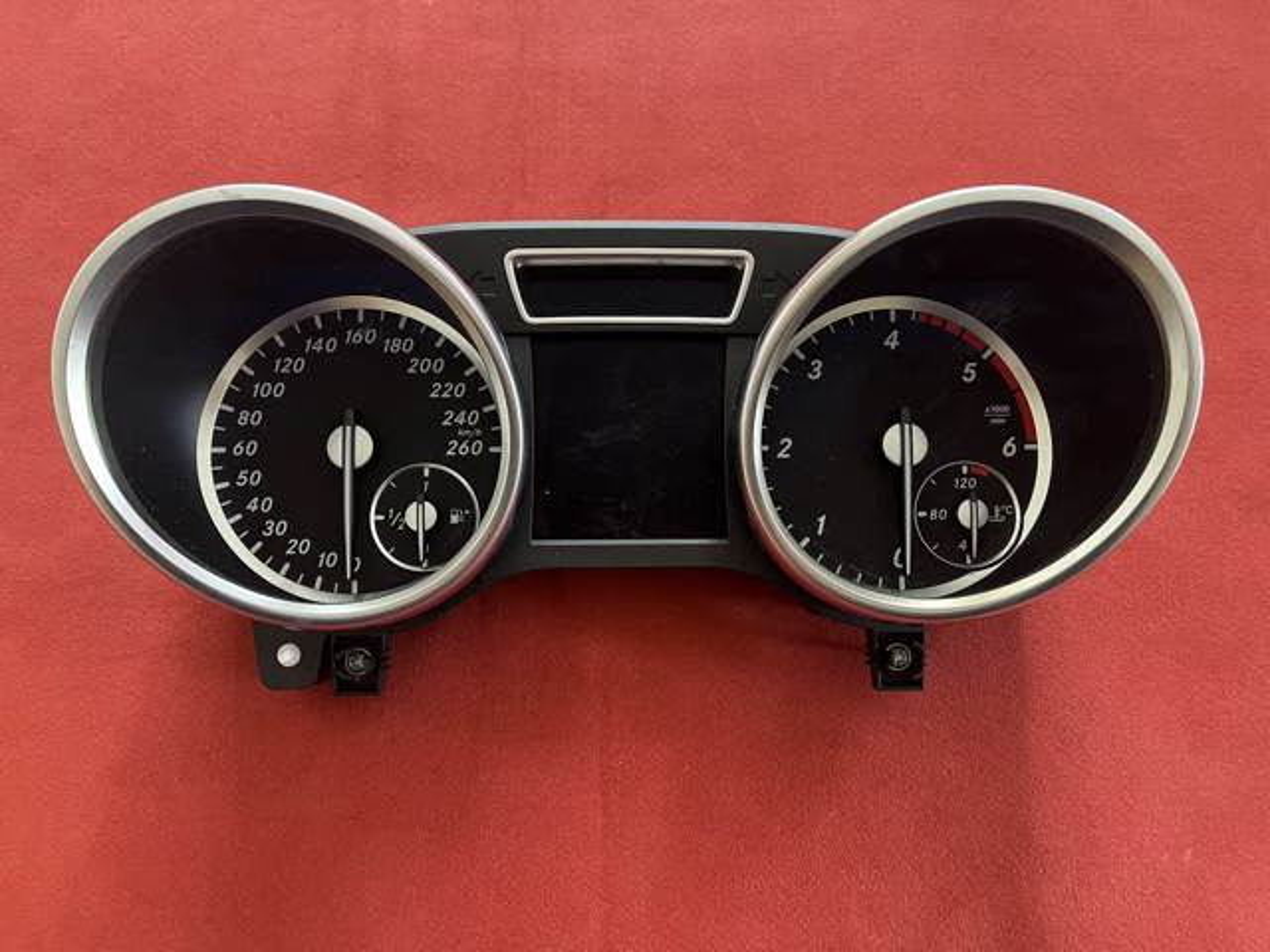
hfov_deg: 67.3
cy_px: 476
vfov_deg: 53.1
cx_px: 635
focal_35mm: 26
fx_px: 954
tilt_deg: -70.8
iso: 400
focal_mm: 5.1
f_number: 1.6
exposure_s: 1/50
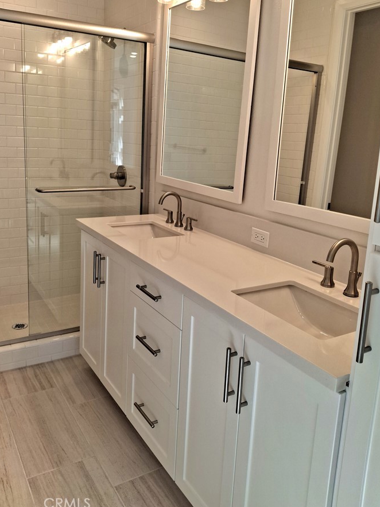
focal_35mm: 29
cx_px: 173
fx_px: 425
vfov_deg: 61.4
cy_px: 218
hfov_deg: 48.2
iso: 25
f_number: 1.8
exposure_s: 1/122
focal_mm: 4.69
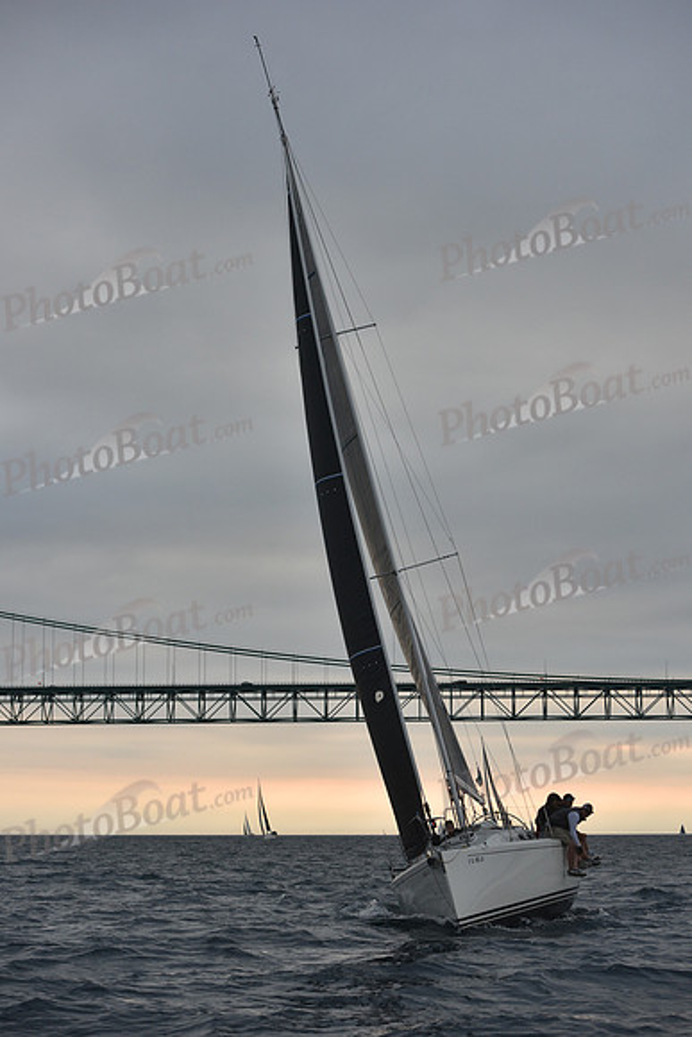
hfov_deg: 19.5
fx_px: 2017
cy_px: 518
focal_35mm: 70
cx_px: 346
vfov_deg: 28.8
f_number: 5
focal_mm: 70
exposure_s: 1/640
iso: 500
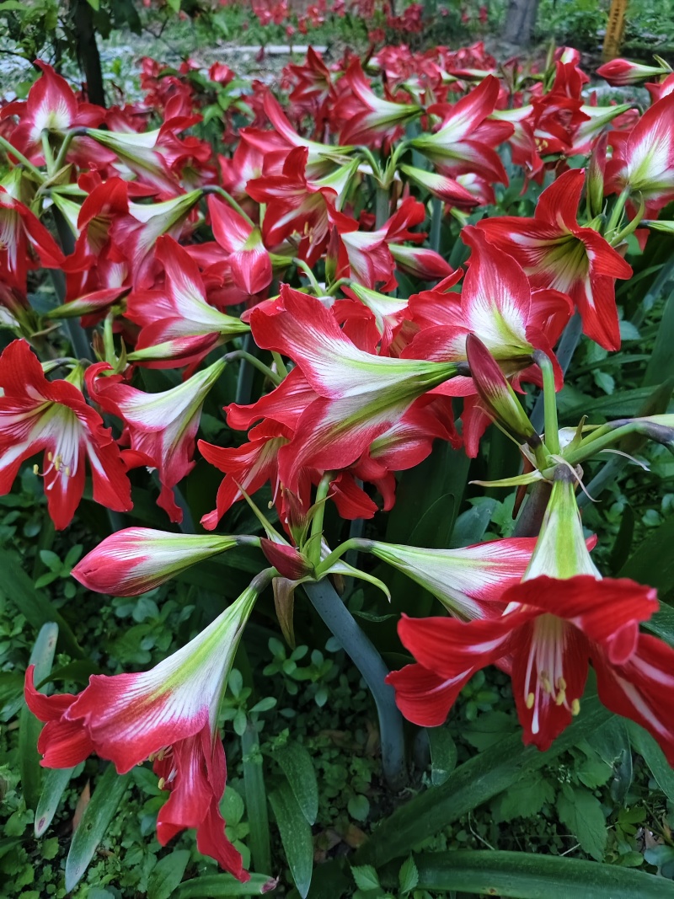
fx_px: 597
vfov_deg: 73.9
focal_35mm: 23
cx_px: 337
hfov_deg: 58.9
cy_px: 450
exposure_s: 1/238
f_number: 1.88
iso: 6522
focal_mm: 5.56
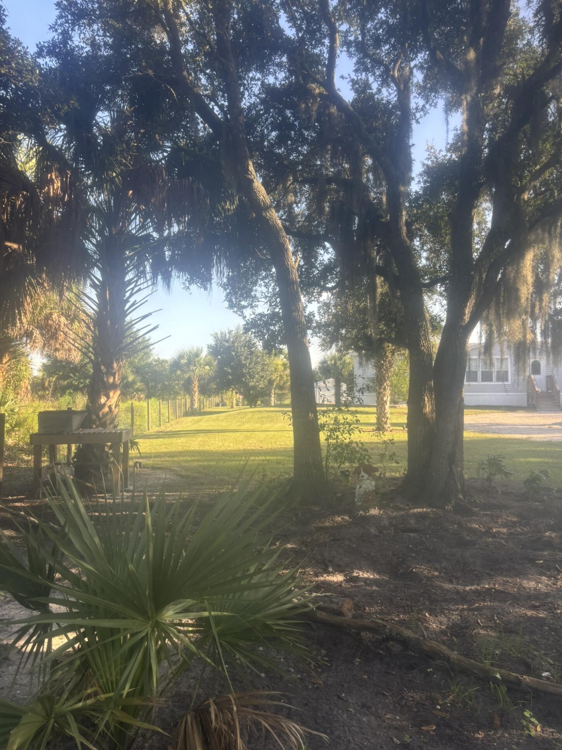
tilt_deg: +0.6
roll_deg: -0.6
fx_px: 585
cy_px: 383
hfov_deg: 51.3
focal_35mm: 27
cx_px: 282
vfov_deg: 65.3
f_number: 1.6
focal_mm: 5.96
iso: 50
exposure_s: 1/373
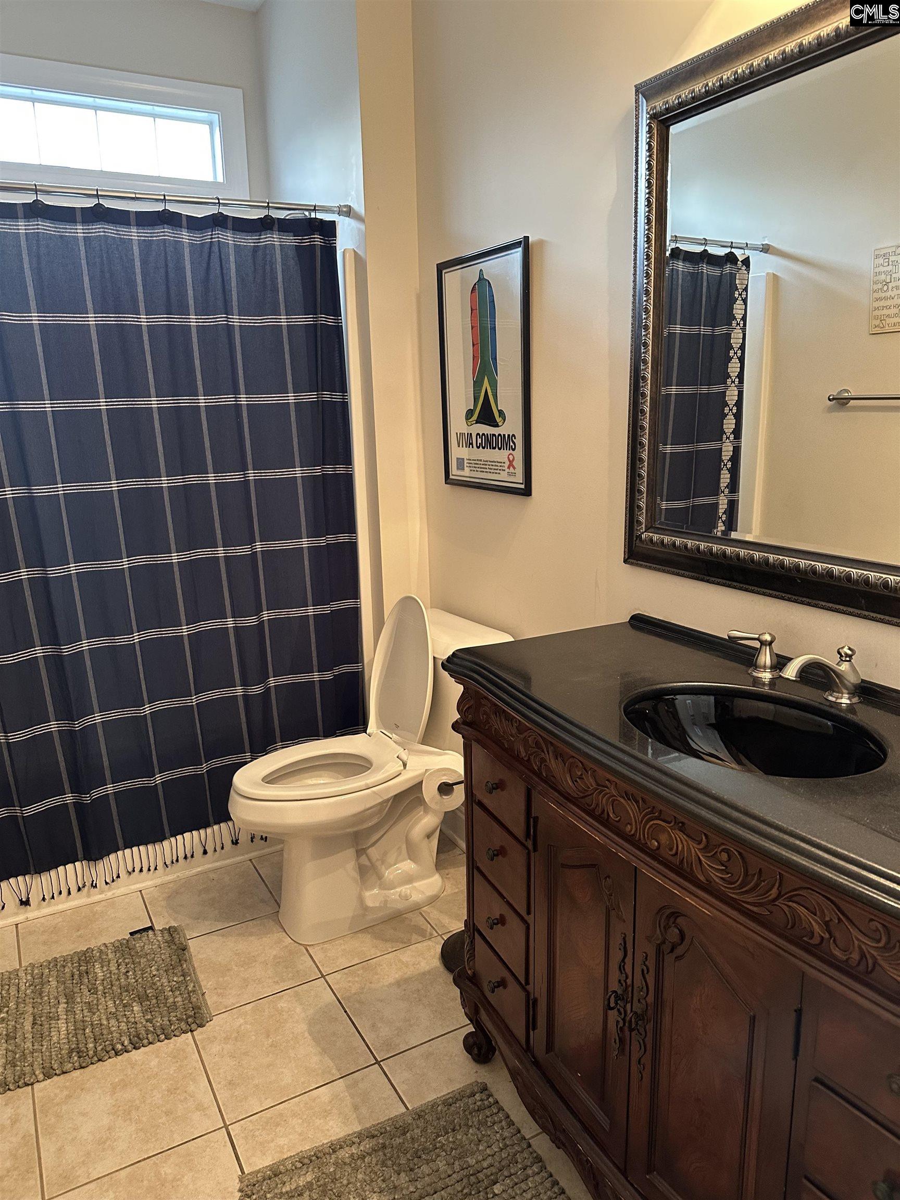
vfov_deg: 71.6
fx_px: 832
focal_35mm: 24
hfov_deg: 56.8
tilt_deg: -13.0
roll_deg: +1.5
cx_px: 450
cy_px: 600
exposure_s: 1/60
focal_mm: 6.86
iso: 400
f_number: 1.78
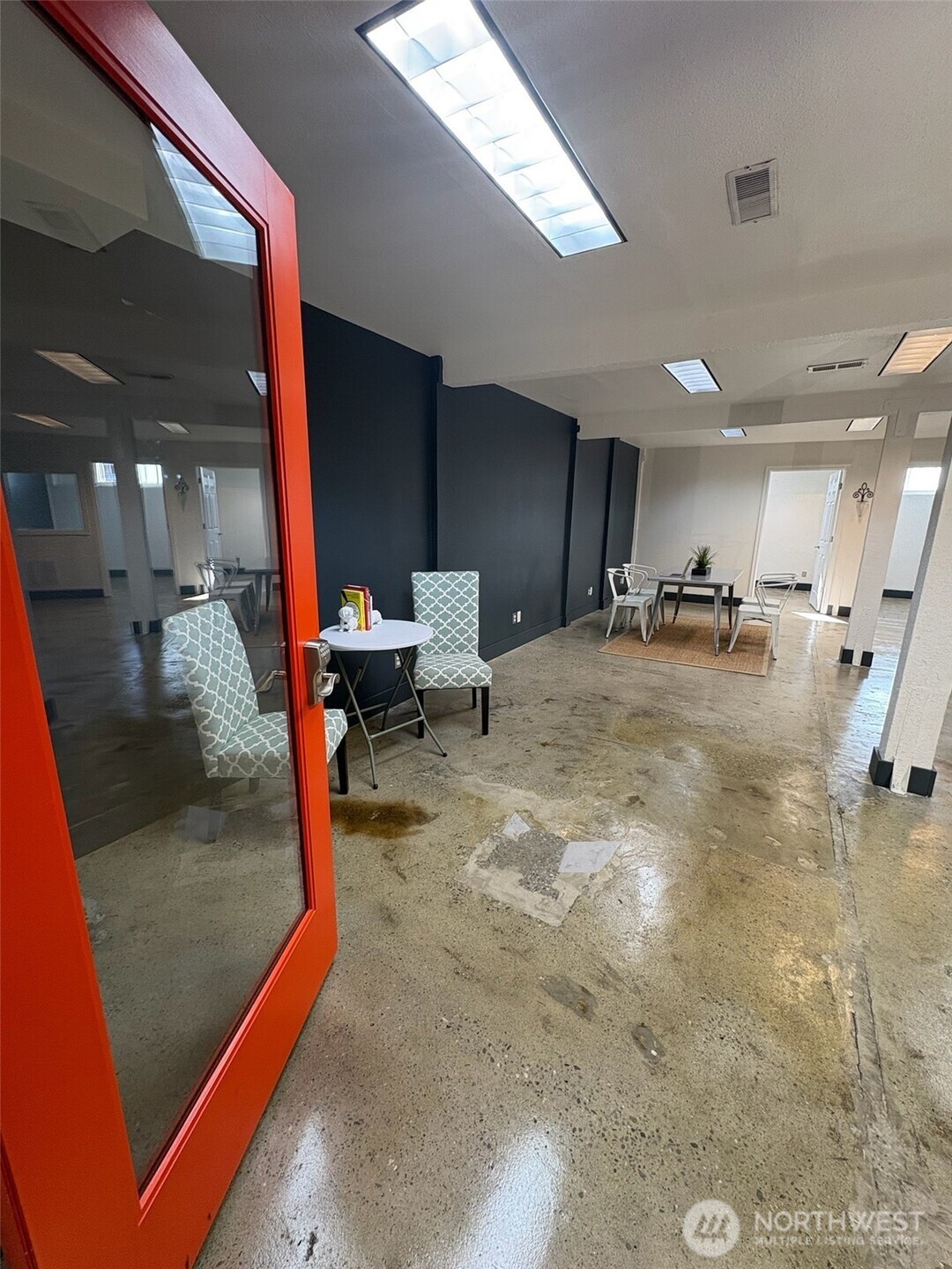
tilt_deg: -13.3
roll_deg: -1.1
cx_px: 476
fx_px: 513
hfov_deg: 85.7
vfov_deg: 102.1
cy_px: 634
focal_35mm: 14
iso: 200
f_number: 2.2
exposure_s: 1/60
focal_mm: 2.22
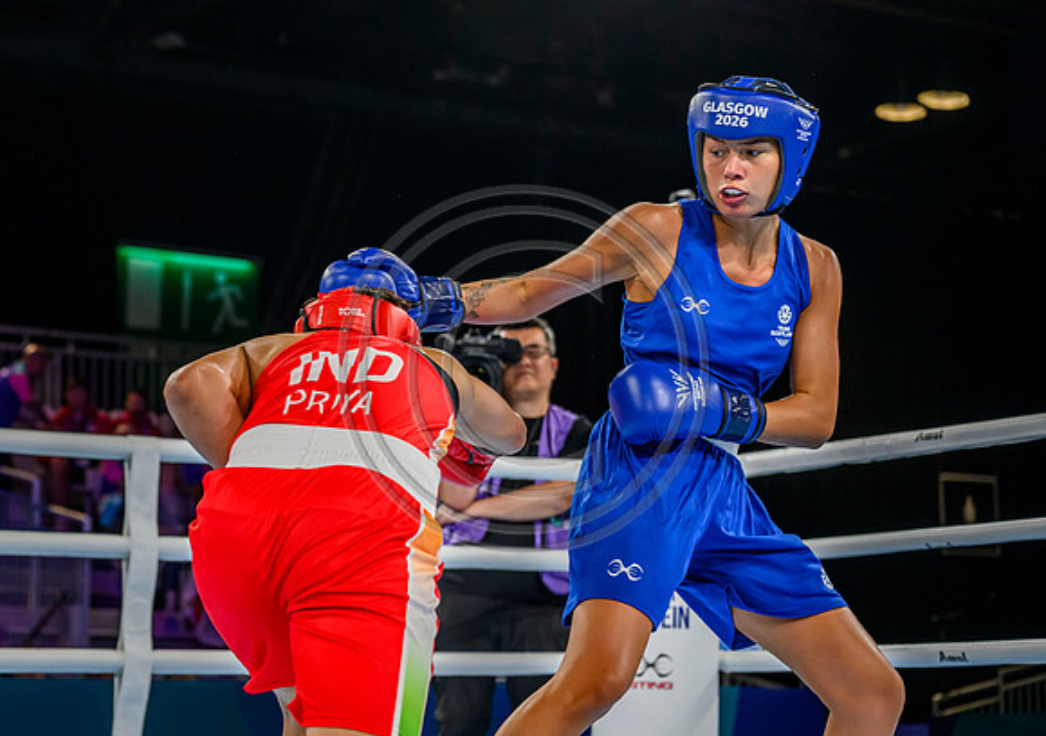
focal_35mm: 88
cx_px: 336
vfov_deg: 16.2
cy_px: 273
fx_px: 2586
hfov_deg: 22.8
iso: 2500
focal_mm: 65
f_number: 3.5
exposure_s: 1/1600
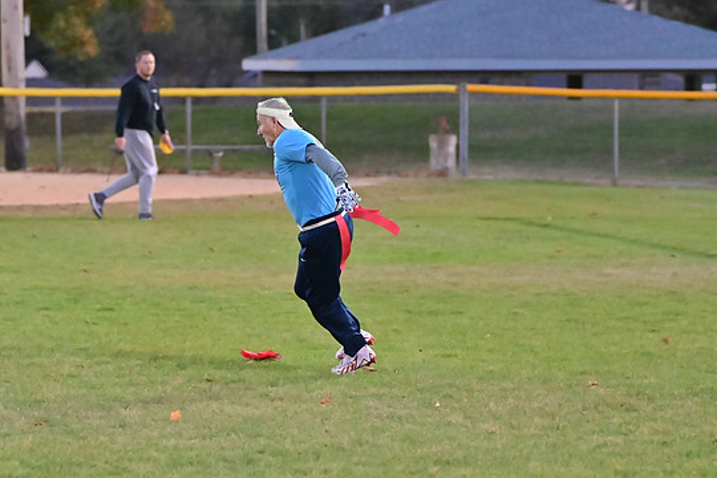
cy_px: 256
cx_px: 360
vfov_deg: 6.3
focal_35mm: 217
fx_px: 4322
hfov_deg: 9.5
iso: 6400
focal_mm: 135
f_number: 4
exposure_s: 1/500
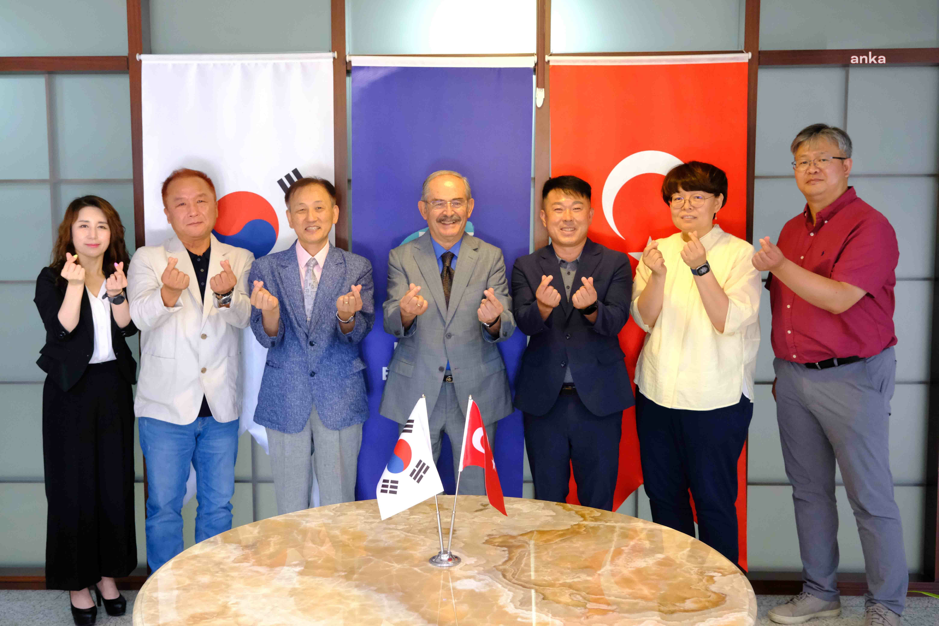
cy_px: 313
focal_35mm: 37
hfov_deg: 51.9
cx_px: 470
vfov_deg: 35.9
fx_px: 965
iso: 3200
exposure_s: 1/70
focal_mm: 24.7
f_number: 4.5
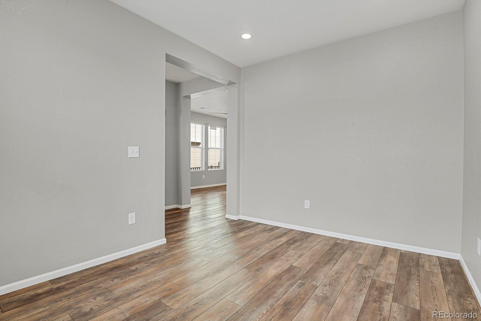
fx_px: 227
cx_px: 240
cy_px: 160
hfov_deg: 93.3
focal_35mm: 17
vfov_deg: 70.4
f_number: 8
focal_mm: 17
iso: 250
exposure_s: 1/1.25
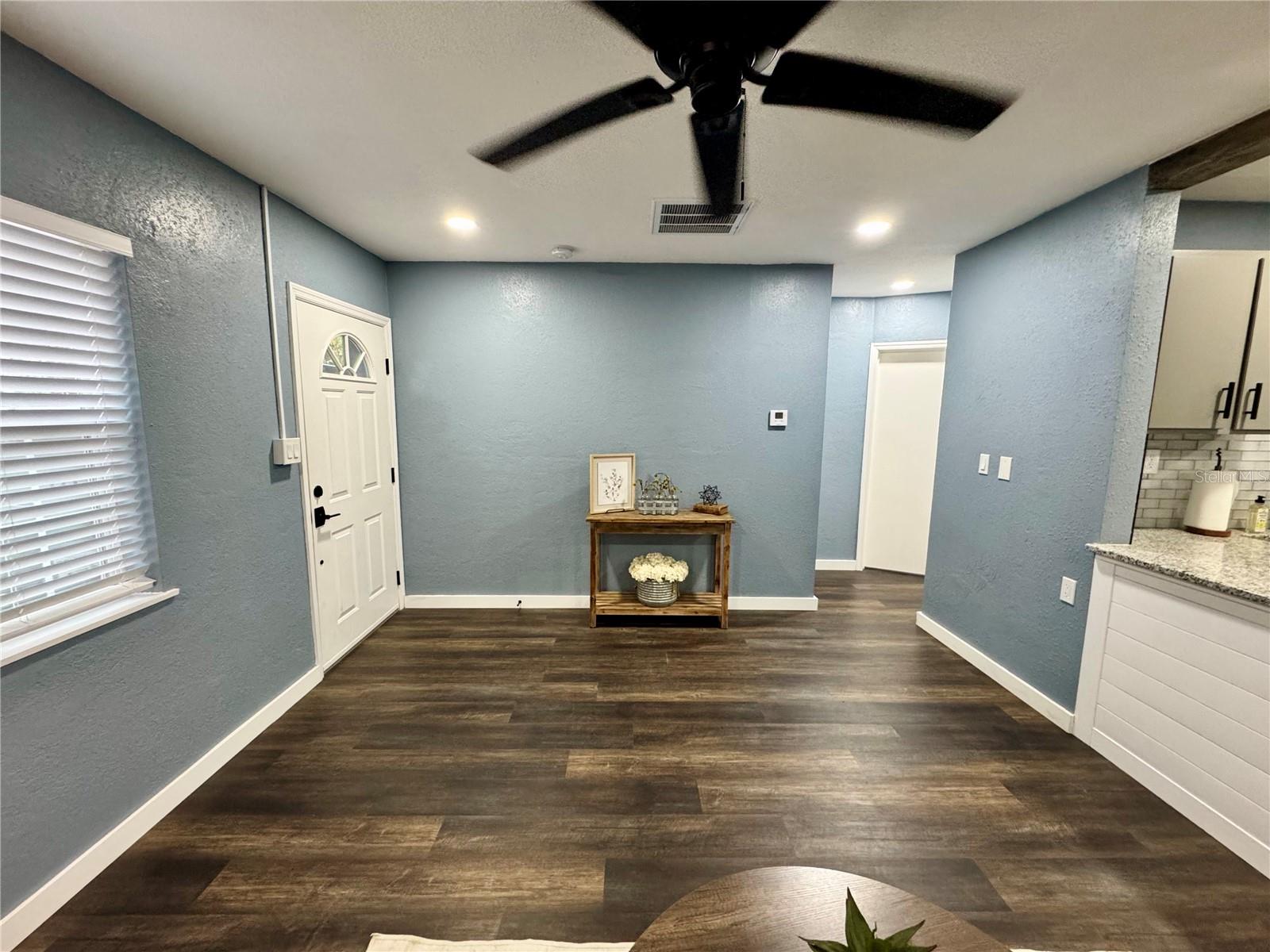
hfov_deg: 102.1
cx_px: 635
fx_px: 514
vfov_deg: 85.7
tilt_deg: -7.0
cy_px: 476
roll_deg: -0.2
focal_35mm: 14
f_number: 2.2
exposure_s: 1/60
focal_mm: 2.22
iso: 320
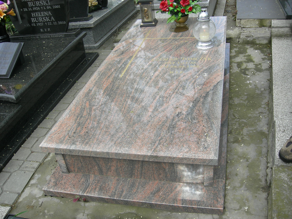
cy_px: 110
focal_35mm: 36
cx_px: 146
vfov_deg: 39.7
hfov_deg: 51.4
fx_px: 304
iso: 64
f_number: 6
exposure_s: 1/290
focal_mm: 7.5
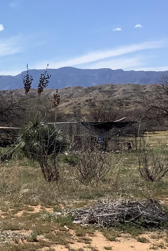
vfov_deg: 19.9
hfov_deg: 13.0
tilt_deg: -5.4
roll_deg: +1.4
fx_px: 714
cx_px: -52
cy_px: 174
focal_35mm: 102
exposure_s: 1/2037
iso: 25
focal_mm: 3.3
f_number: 2.4
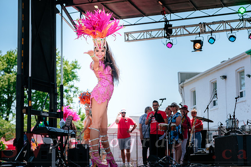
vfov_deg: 16.5
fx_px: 579
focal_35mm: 83
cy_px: 84
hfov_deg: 24.5
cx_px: 126
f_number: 3.6
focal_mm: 55
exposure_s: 1/1250
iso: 200
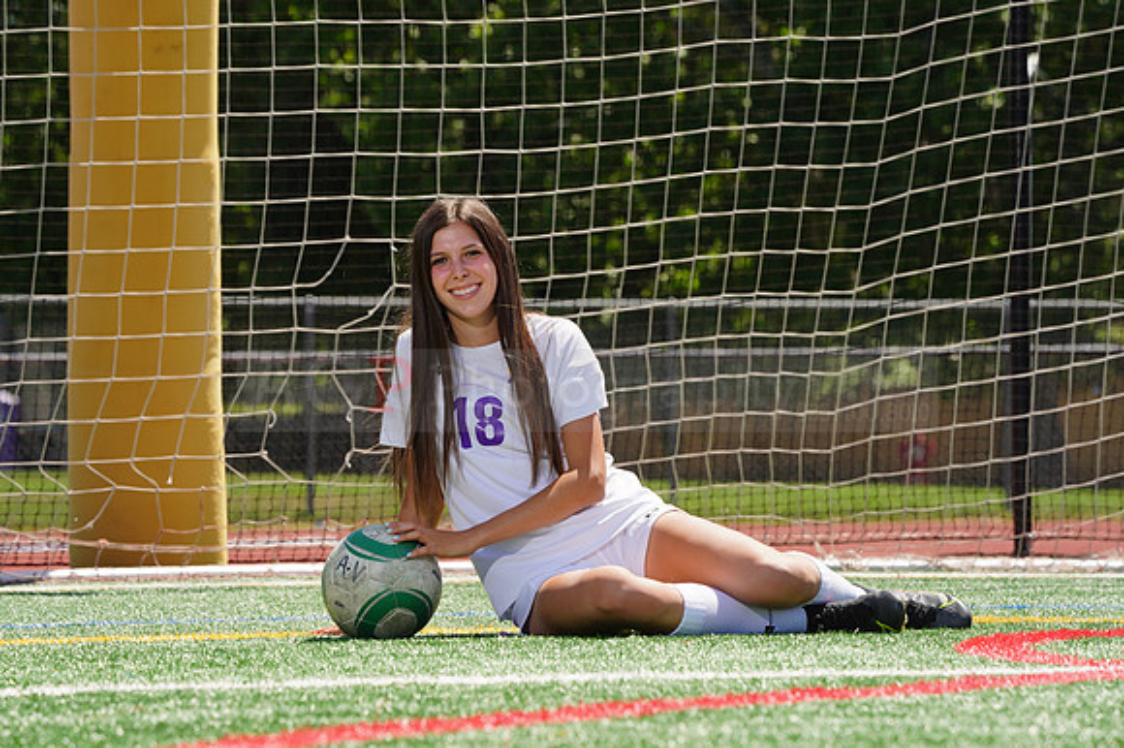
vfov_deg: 5.2
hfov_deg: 7.9
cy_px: 374
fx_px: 8175
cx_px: 562
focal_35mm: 262
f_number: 13
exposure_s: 1/250
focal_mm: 262
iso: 200
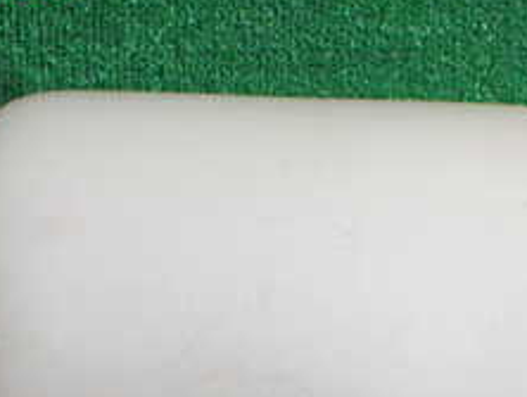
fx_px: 1234
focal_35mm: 81
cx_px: 342
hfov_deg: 24.0
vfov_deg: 17.3
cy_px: 485
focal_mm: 5.4
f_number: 2.3
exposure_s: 1/125
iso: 250
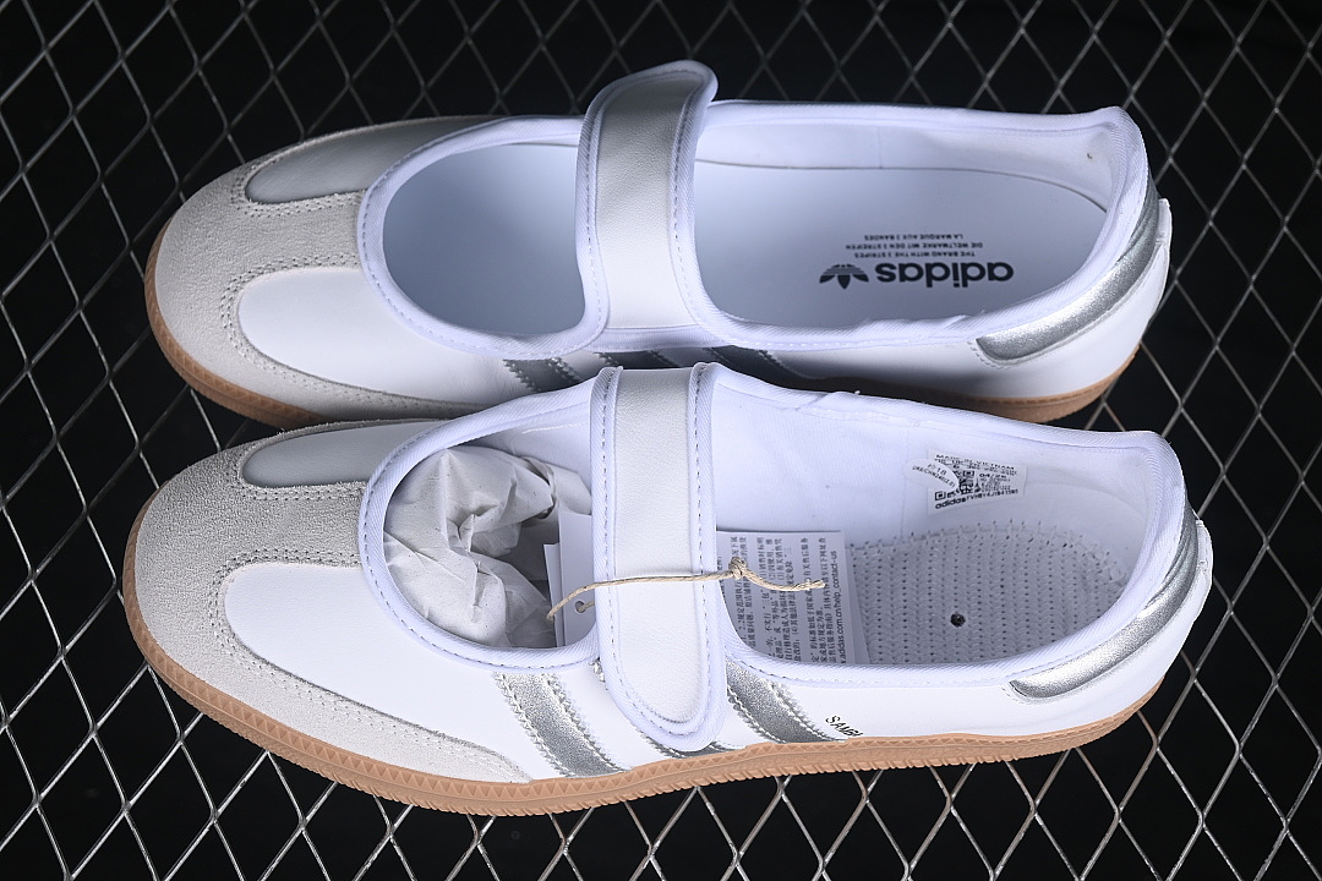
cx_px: 661
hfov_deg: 27.0
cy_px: 440
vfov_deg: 18.2
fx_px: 2754
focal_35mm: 75
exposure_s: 1/80
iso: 160
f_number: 7.1
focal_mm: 50
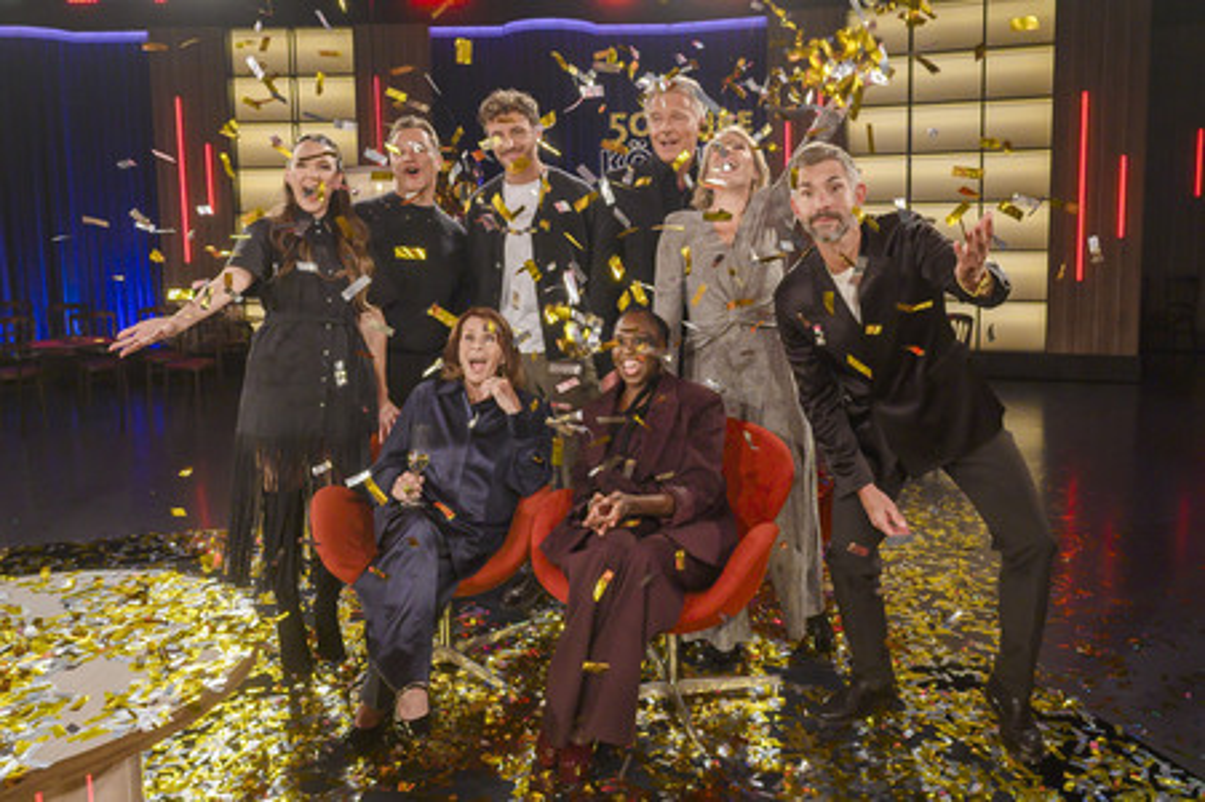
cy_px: 340
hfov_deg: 63.6
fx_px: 972
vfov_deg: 44.7
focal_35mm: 29
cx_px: 628
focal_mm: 24
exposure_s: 1/200
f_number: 5
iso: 3200
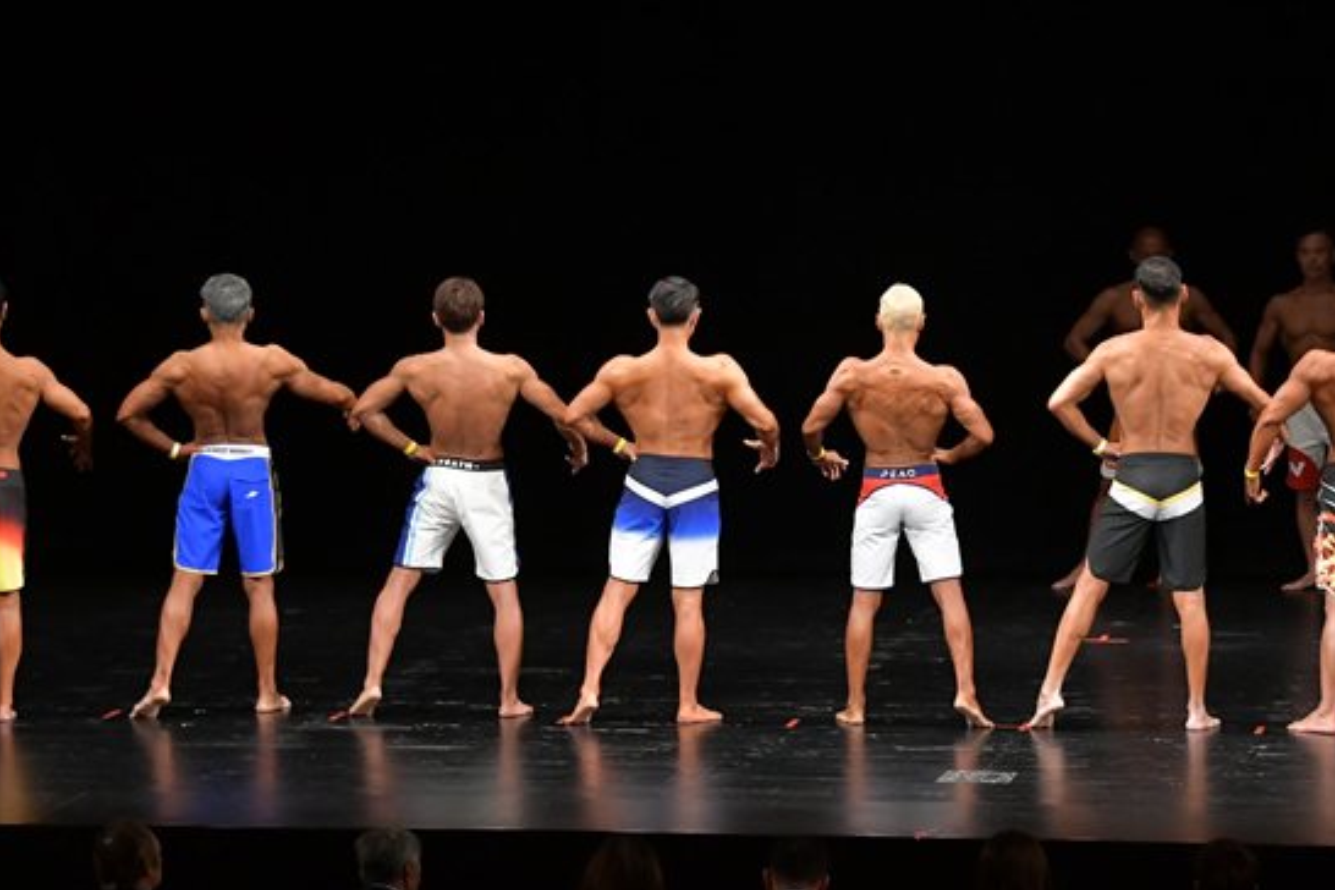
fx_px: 6155
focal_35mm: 166
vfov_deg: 8.3
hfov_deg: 12.4
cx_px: 767
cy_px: 396
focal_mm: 78
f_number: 5.6
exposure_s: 1/400
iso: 3200
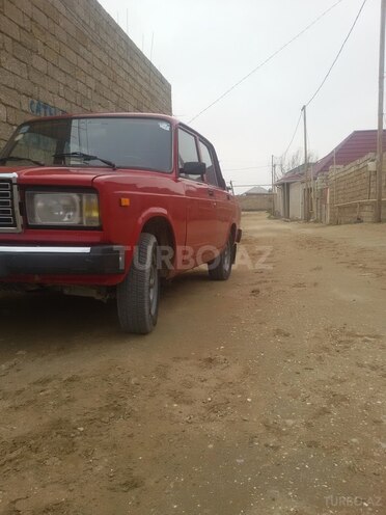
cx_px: 193
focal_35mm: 31
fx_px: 461
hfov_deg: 45.4
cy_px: 258
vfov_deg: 58.4
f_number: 2.4
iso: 40
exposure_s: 1/113
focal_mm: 2.93
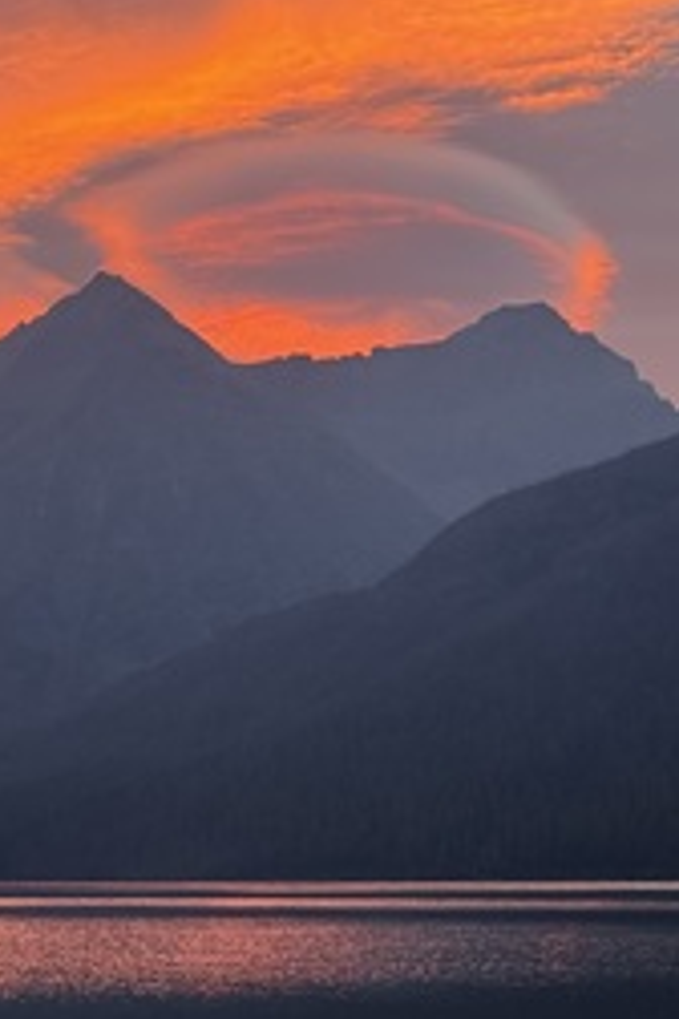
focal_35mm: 103
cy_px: 760
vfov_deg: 19.7
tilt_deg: +2.6
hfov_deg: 13.2
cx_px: 61
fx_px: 2914
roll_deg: -0.2
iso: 125
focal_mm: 6.76
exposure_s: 1/139
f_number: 1.78
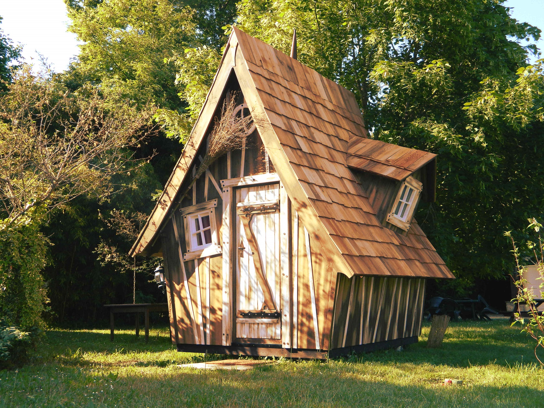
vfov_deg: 35.1
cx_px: 272
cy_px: 204
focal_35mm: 41
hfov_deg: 45.8
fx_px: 644
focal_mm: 7.3
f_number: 3.5
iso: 110
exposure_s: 1/400
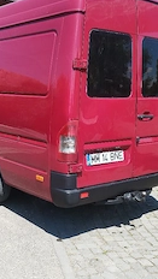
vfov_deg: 45.4
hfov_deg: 26.2
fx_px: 334
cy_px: 142
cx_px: 34
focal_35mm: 45
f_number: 1.89
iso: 50
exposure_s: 1/417
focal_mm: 5.89
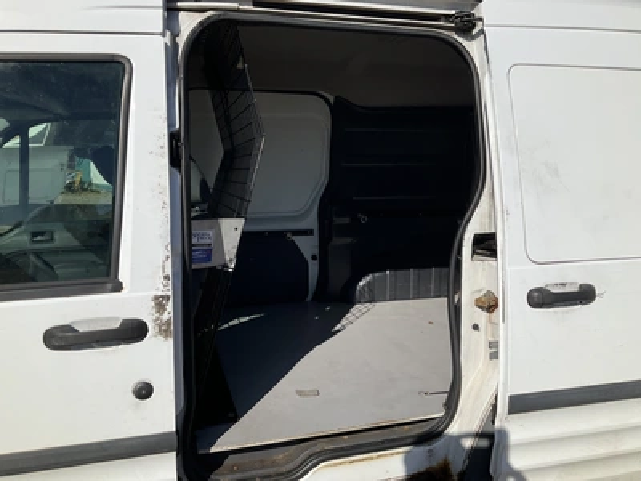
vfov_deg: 48.2
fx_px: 537
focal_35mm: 29
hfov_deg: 61.7
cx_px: 320
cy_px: 240
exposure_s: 1/3788
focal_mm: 3
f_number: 1.8
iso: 25
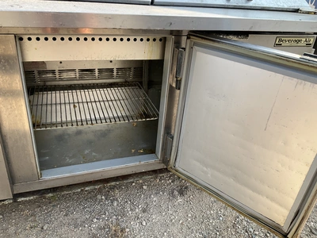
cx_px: 158
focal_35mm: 29
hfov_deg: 61.7
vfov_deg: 48.2
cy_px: 119
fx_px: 266
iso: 25
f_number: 1.8
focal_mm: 3
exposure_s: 1/370
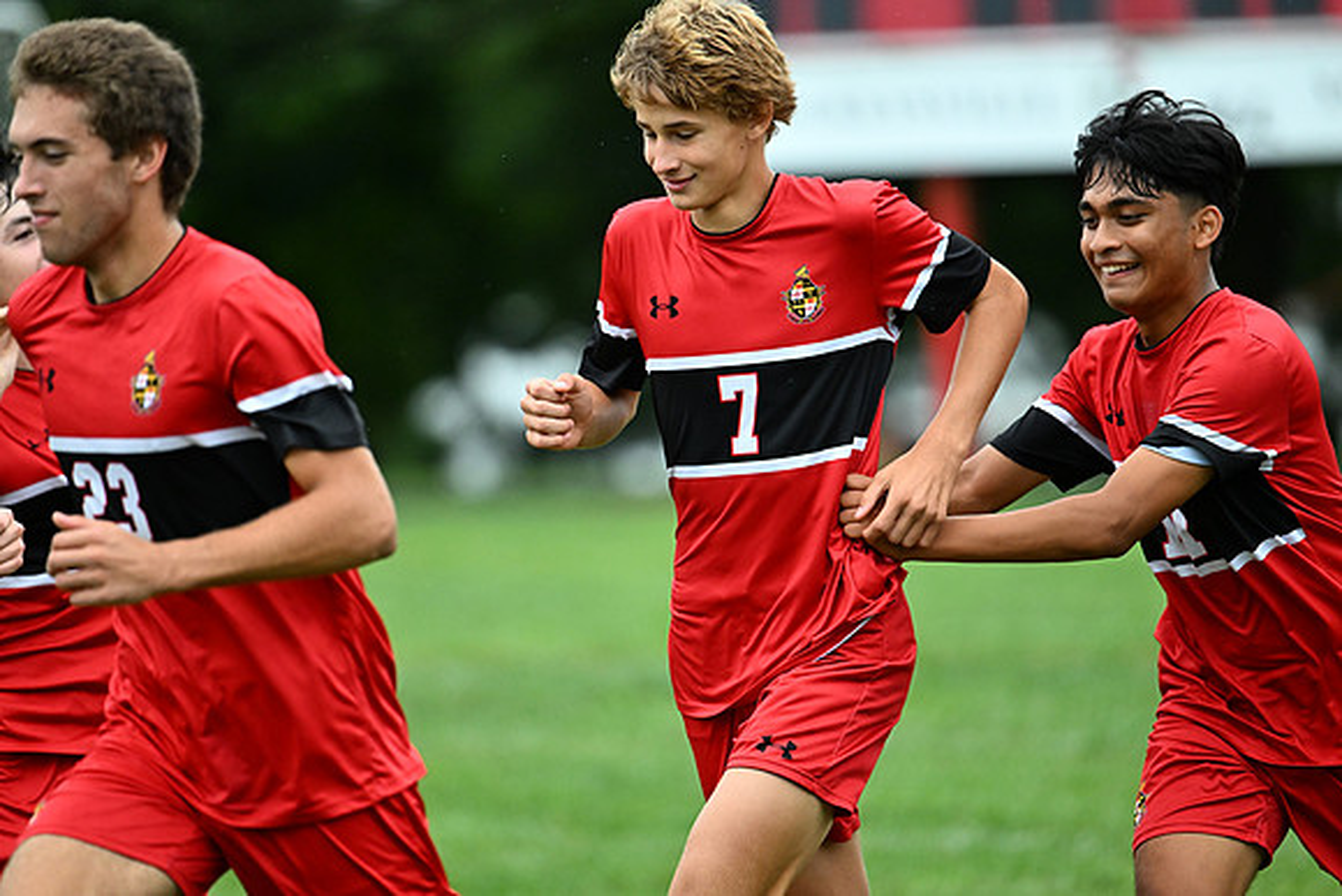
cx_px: 671
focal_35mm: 400
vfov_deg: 3.4
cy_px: 448
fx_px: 14914
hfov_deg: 5.2
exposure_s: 1/1600
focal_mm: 400
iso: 3600
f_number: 4.5
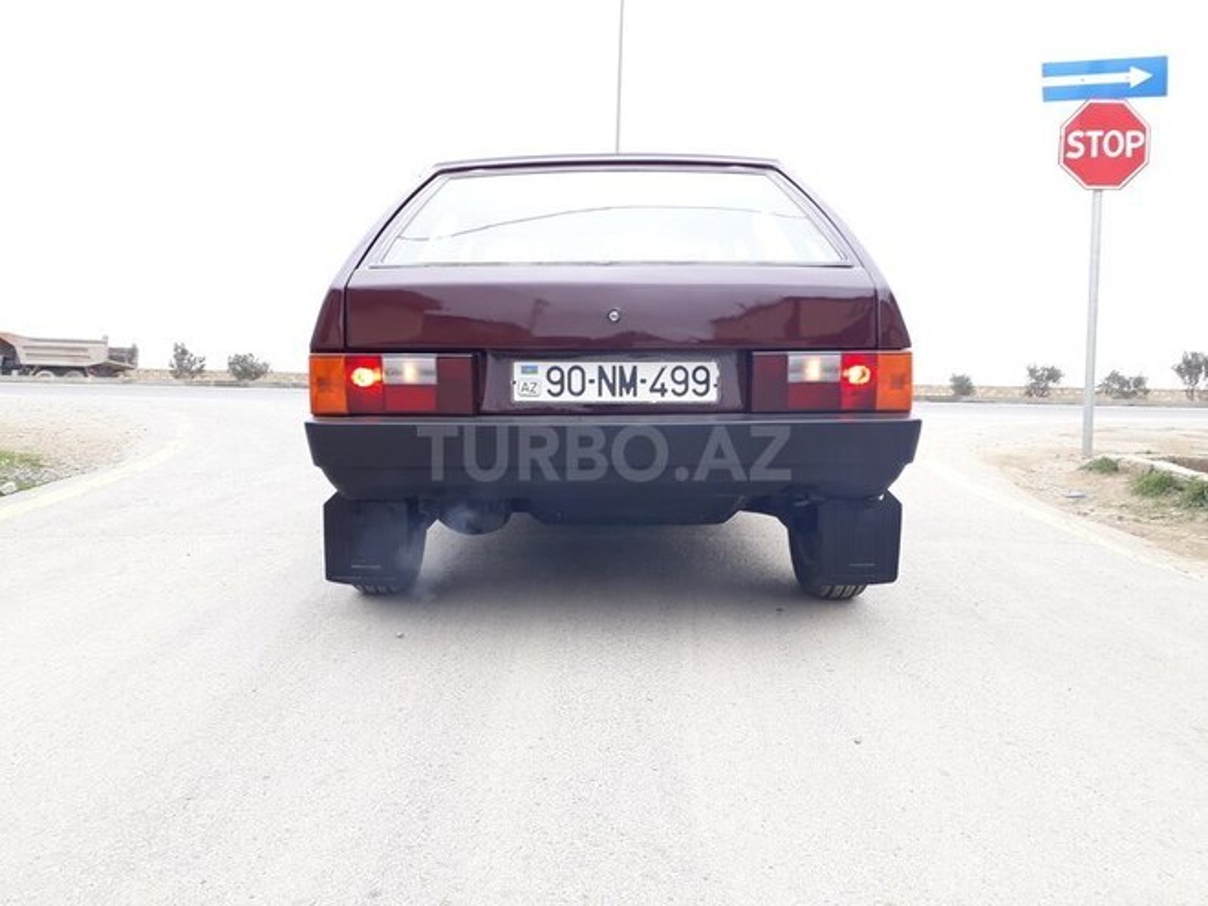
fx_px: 942
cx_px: 604
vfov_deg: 51.4
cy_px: 453
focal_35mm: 27
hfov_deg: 65.3
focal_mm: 3.6
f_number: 1.9
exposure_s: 1/102
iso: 40
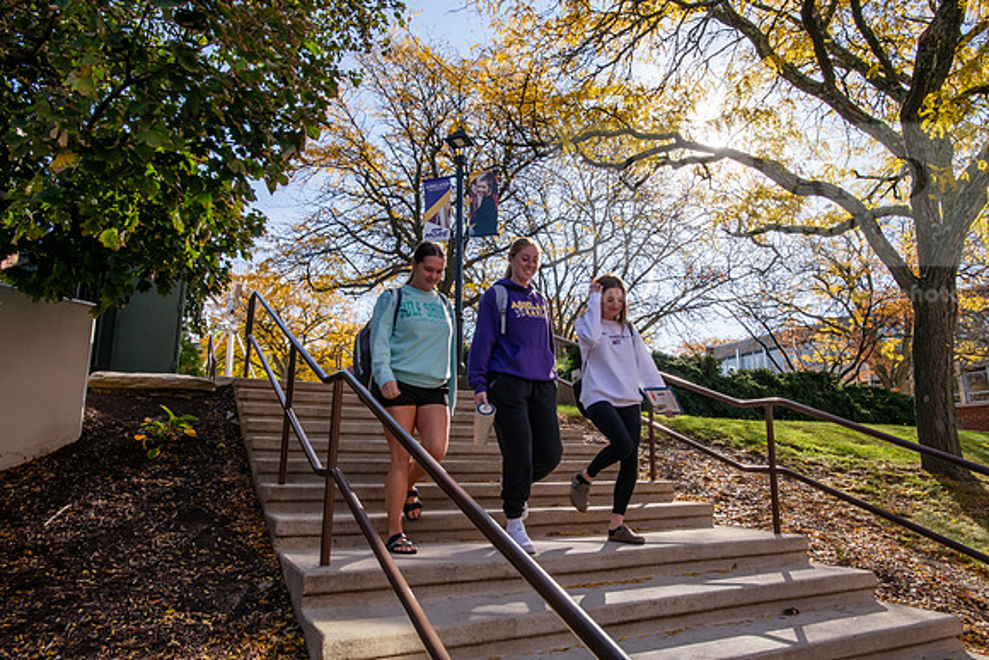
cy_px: 330
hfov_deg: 73.7
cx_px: 494
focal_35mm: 24
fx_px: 659
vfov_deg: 53.2
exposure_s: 1/125
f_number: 20
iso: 320
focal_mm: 24
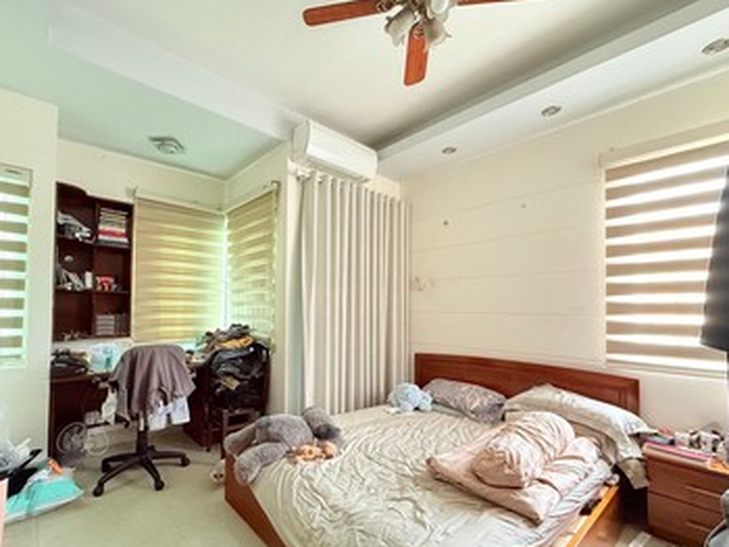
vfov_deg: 77.9
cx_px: 325
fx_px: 337
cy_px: 304
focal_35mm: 16
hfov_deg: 94.1
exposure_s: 1/50
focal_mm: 2.22
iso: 500
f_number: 2.2
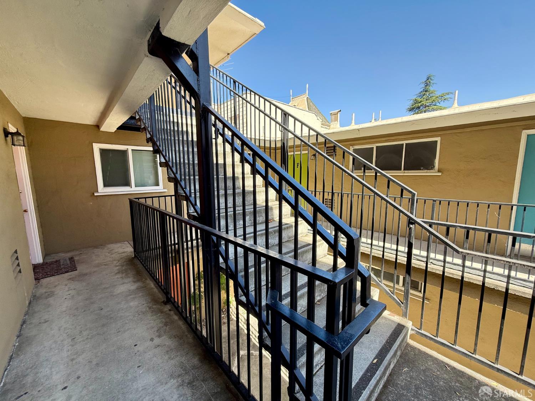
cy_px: 200
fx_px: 216
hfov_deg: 102.1
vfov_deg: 85.7
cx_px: 268
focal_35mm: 14
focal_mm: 2.22
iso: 64
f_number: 2.2
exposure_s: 1/331
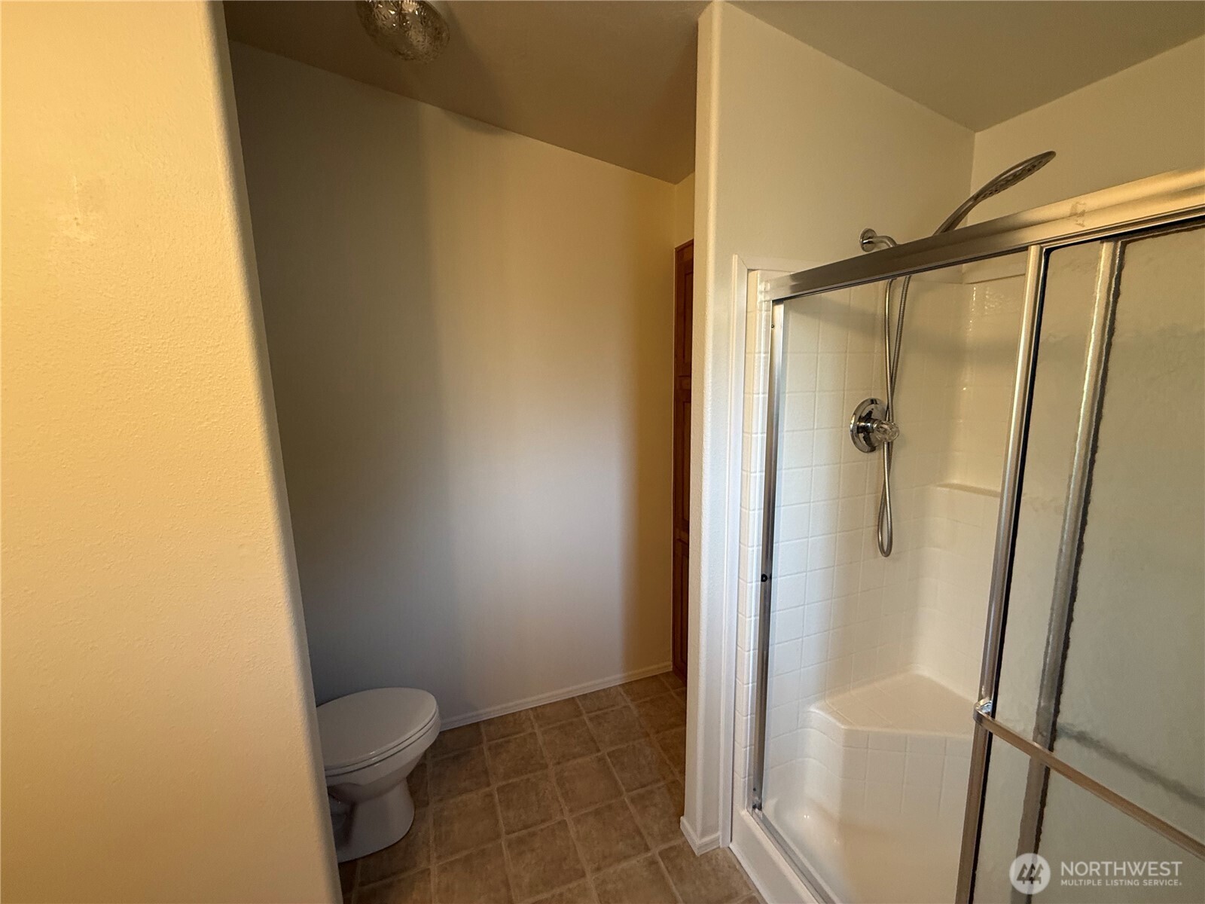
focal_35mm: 14
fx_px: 487
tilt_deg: -10.7
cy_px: 452
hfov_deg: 102.1
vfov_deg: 85.7
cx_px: 602
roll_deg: +1.0
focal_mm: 2.22
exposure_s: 1/60
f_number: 2.2
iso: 200
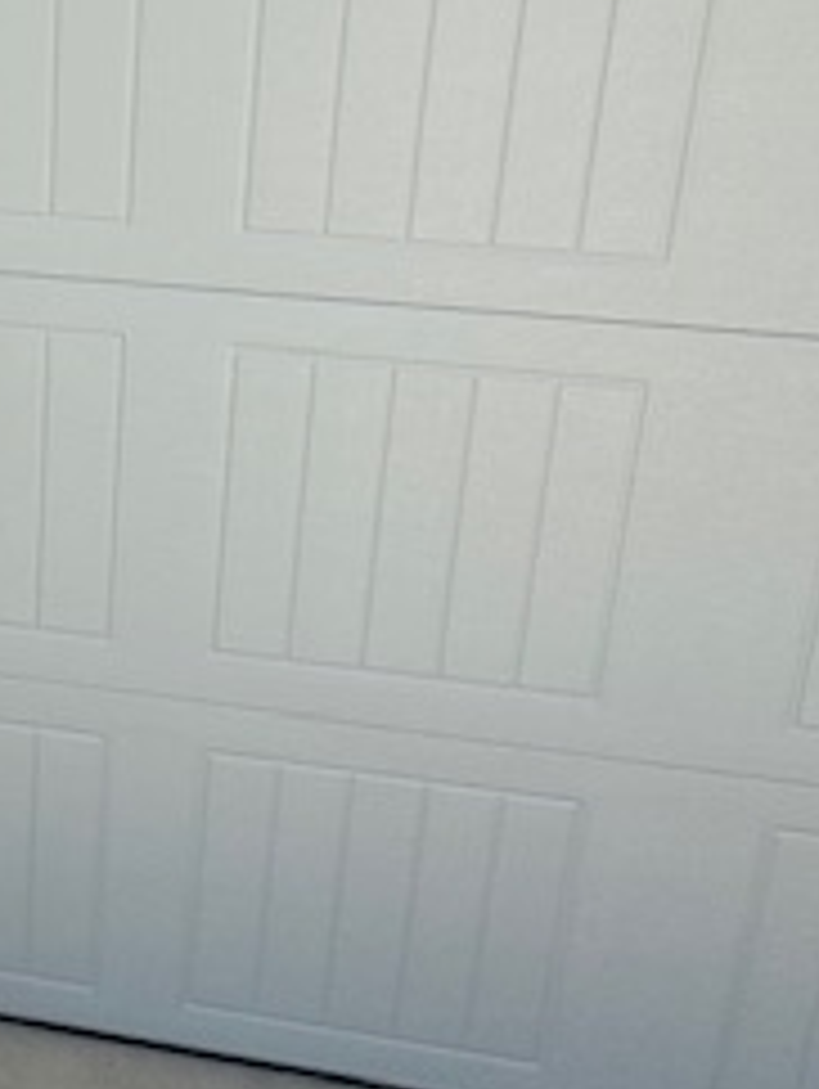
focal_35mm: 37
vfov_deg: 46.4
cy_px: 162
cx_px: 27
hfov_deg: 35.5
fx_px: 1165
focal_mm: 2.22
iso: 50
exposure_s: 1/1927
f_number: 2.2
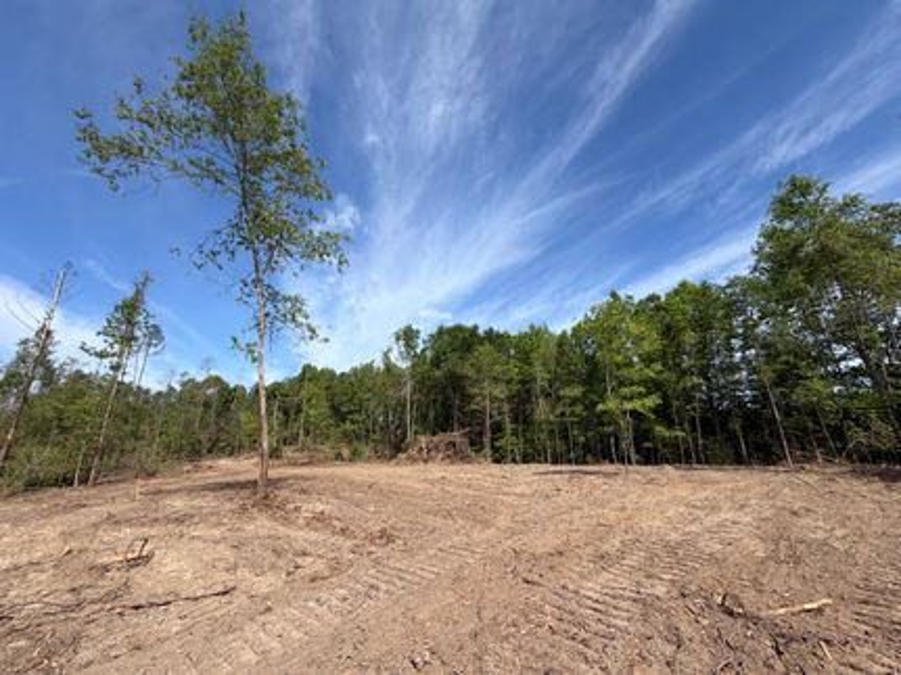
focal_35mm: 14
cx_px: 450
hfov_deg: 102.1
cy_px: 338
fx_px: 364
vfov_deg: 85.6
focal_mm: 2.22
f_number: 2.2
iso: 20
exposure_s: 1/770
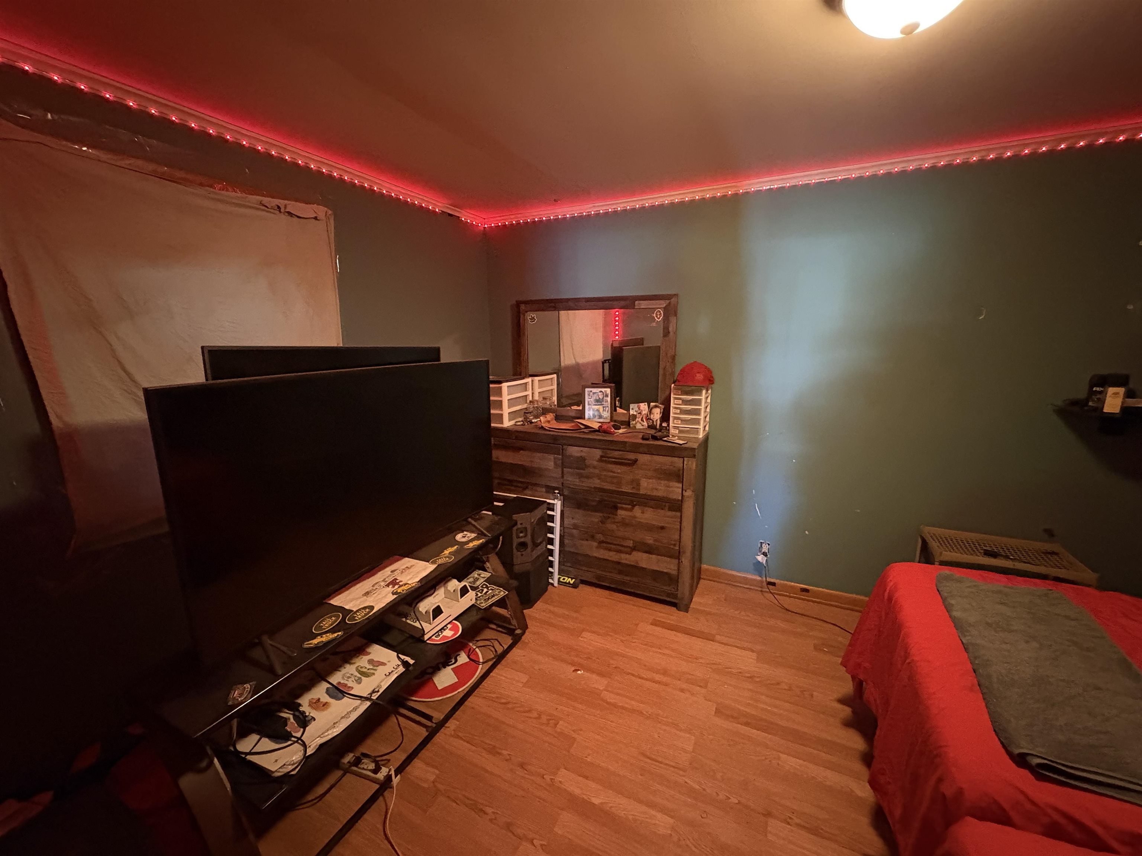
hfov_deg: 102.1
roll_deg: +0.6
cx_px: 571
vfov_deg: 85.7
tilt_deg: -10.6
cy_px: 428
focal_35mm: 14
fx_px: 462
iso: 1600
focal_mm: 2.22
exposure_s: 1/30
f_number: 2.2
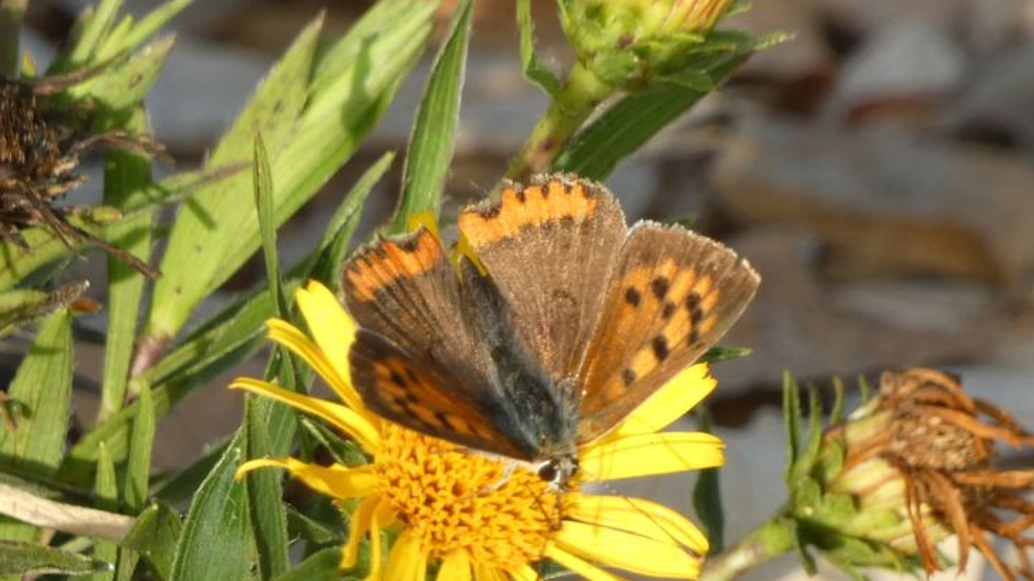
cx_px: 552
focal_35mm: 475
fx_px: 13020
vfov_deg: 2.6
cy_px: 317
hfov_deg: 4.5
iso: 160
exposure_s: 1/80
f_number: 5.6
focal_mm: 66.7
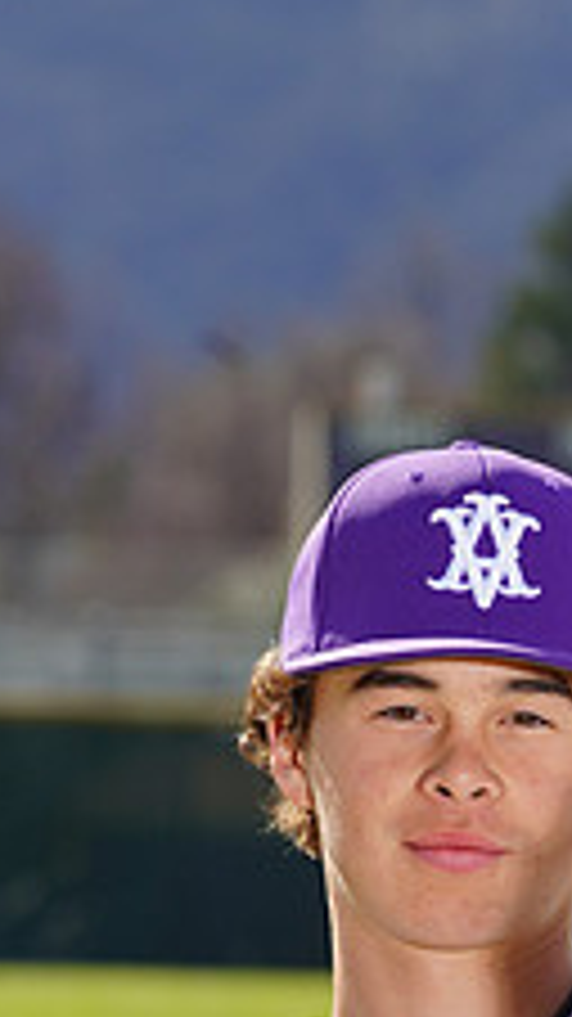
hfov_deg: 2.3
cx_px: 547
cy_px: 1174
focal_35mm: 533
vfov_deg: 4.0
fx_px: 14382
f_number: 9
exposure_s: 1/250
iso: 100
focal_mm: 198
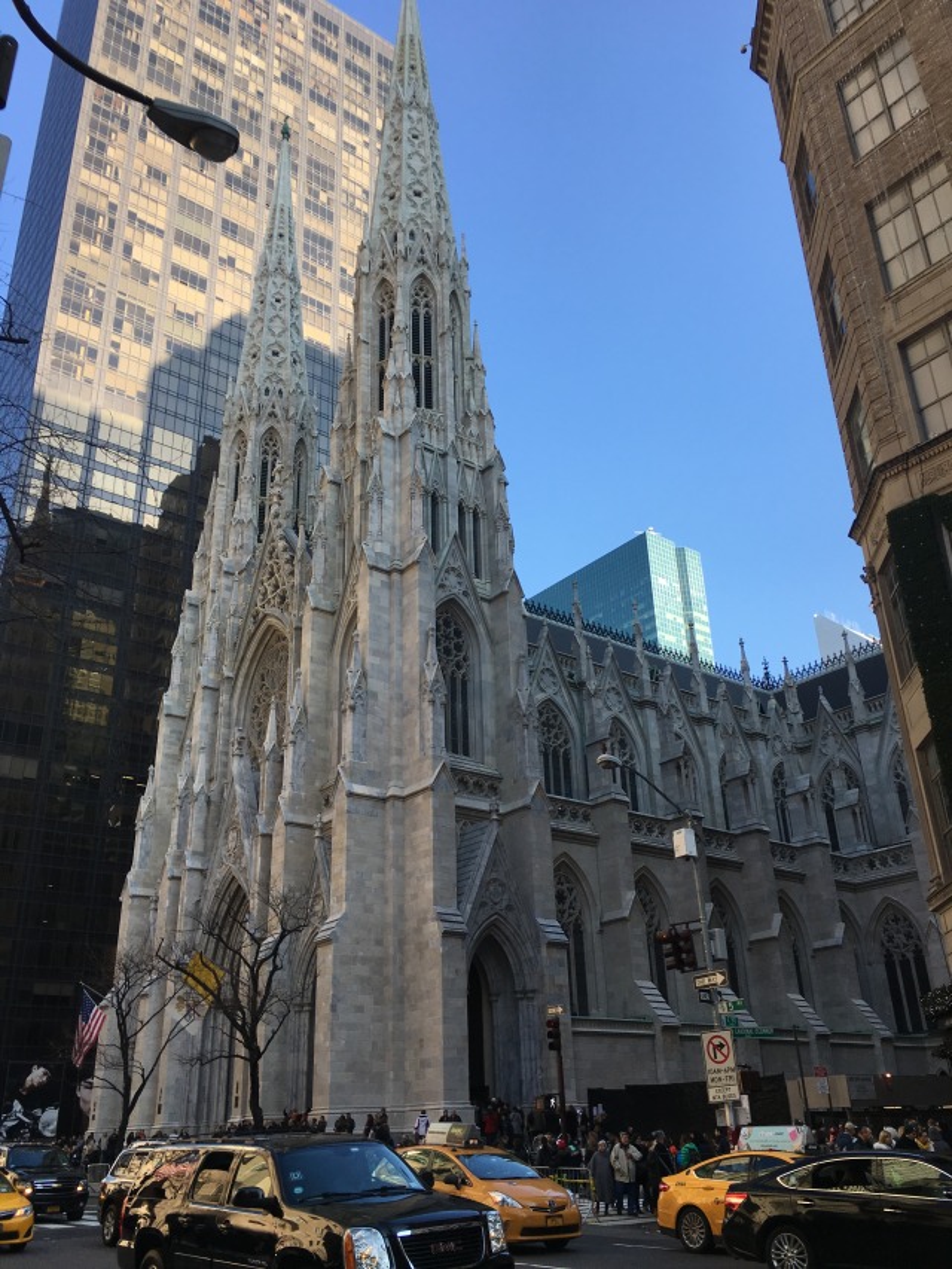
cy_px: 634
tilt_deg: +27.0
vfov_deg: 61.7
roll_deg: +3.6
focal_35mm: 29
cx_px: 476
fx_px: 1063
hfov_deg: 48.2
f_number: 2.2
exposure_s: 1/496
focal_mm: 4.15
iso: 25
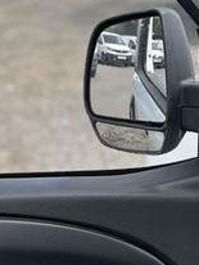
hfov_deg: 10.7
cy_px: 240
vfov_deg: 14.0
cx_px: 112
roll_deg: -0.1
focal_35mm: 139
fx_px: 1063
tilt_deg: -17.6
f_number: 1.78
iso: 80
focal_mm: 6.86
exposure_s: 1/1845
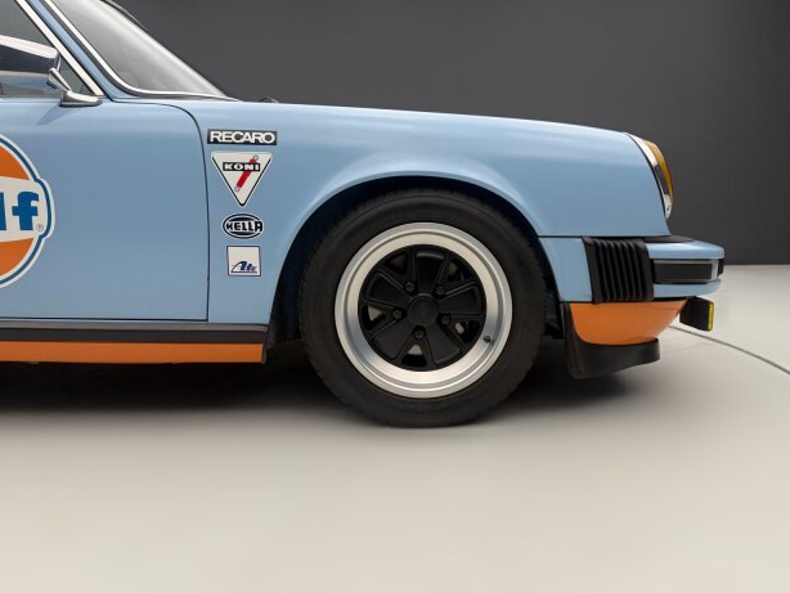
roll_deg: +2.0
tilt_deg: -7.8
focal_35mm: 25
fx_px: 571
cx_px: 396
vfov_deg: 54.9
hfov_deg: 69.4
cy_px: 300
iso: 160
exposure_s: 1/121
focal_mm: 6.76
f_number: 1.78
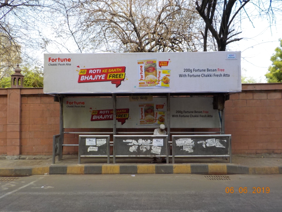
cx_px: 141
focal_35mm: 30
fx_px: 244
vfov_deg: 46.8
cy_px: 106
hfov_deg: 60.0
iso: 125
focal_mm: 4.1
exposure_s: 1/320
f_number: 3.3
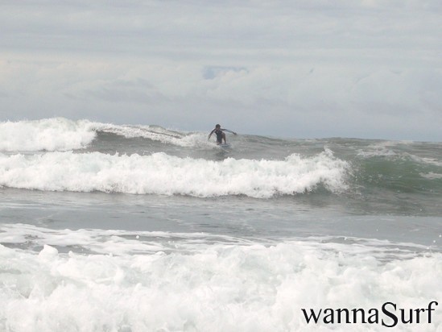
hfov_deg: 12.3
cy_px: 166
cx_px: 221
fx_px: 2043
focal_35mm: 160
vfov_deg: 9.3
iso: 100
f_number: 5.1
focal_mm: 16.5
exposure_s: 1/800
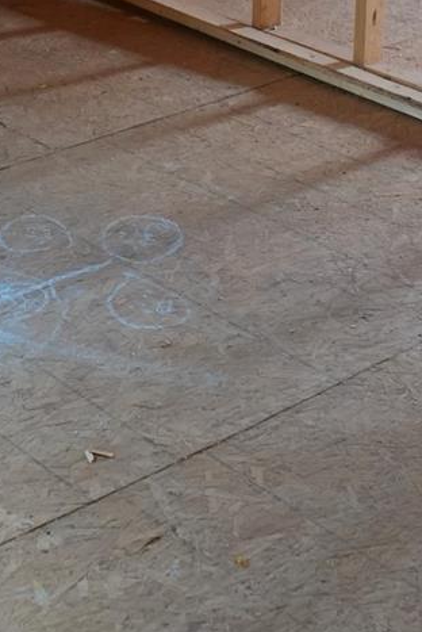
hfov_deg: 14.8
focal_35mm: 92
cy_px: -154
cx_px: 99
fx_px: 1615
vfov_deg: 20.5
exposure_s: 1/160
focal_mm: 28
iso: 2500
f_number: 3.5
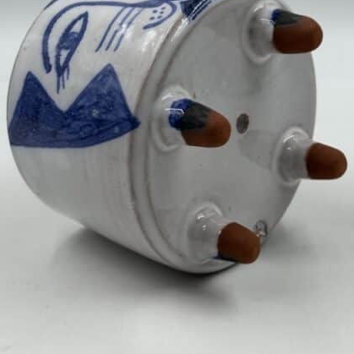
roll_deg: +0.7
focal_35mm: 81
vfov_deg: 21.2
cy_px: 75
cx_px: 172
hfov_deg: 21.4
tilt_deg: -18.3
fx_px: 937
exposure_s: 1/469
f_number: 1.78
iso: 64
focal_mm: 6.86
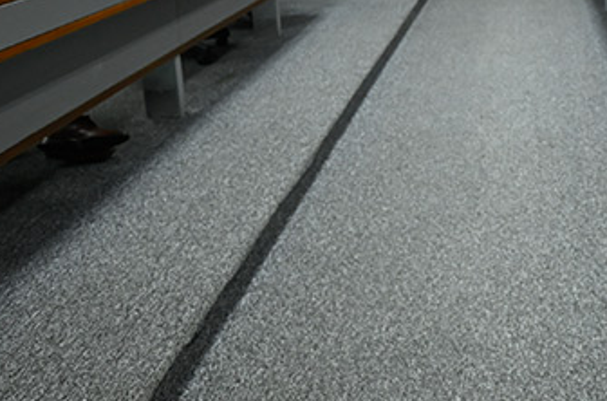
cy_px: -38
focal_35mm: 41
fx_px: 689
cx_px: 562
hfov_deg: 42.9
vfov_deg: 29.3
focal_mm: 16
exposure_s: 1/160
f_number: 2.8
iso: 1600
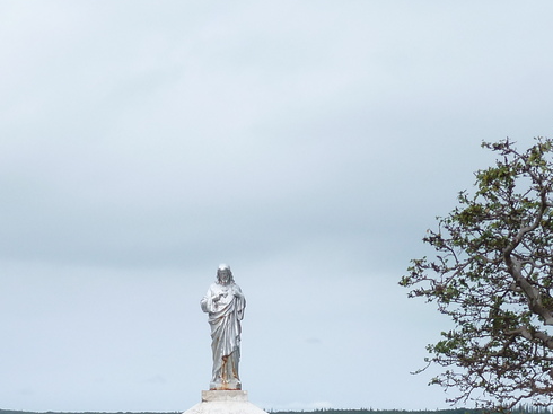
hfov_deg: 20.0
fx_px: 1565
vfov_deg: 14.7
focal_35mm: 98
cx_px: 226
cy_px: 475
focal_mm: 6.5
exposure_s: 1/320
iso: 80
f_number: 4
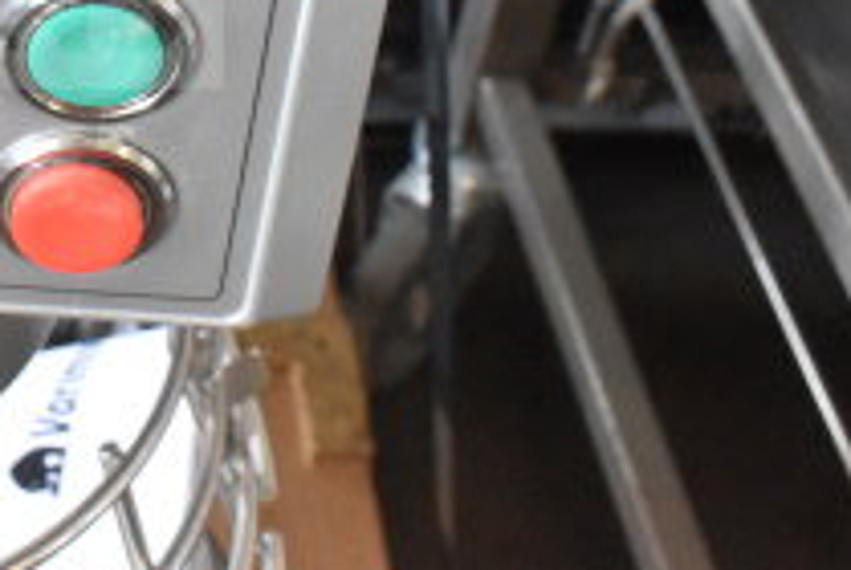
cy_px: -234
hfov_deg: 18.2
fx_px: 2486
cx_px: -236
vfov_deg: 12.5
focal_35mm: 105
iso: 6400
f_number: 8
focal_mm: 24
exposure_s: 1/250
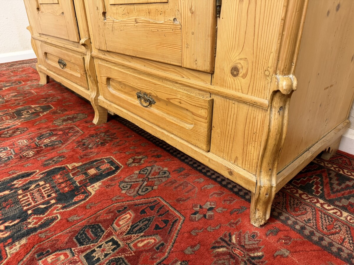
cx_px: 177
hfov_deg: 71.6
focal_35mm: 24
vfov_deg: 56.8
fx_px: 245
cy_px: 132
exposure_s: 1/50
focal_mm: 6.76
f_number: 1.78
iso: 320
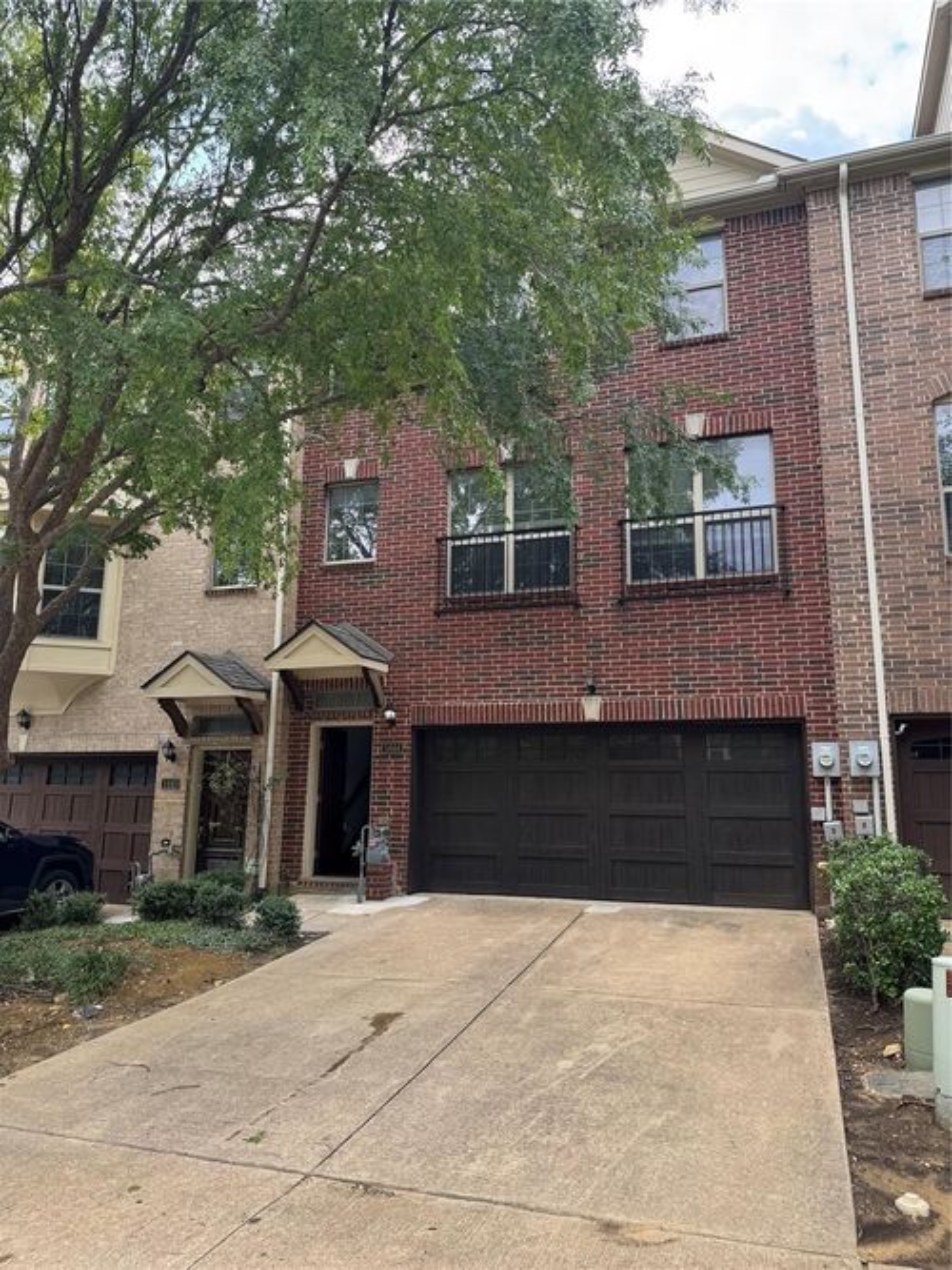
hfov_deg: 56.8
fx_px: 880
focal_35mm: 24
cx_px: 476
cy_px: 635
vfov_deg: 71.6
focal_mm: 6.76
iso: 80
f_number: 1.78
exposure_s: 1/782
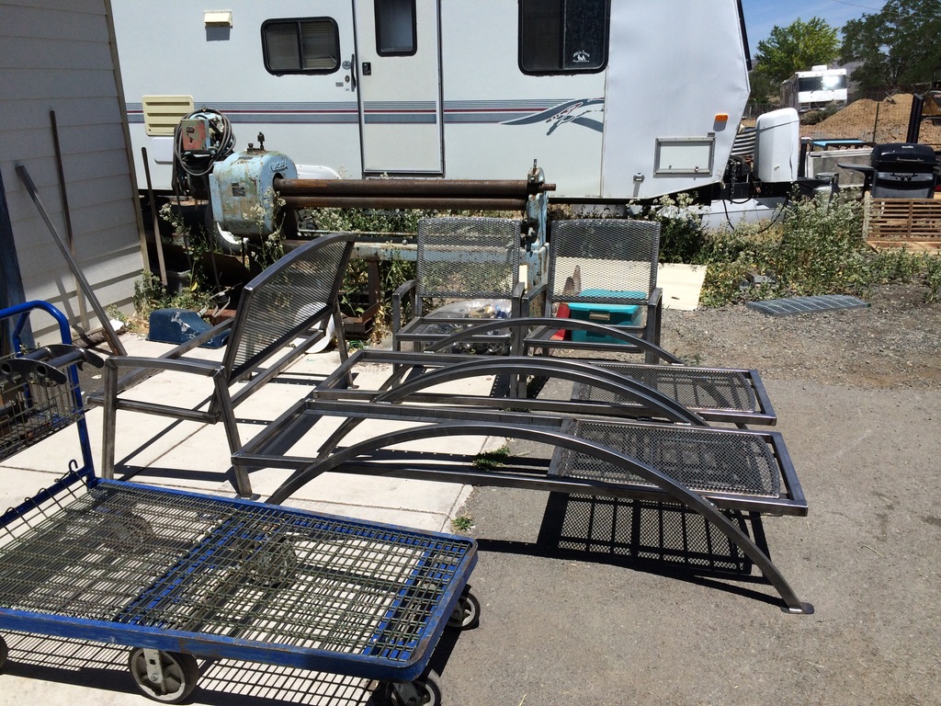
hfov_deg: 60.0
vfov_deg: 46.8
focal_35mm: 30
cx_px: 470
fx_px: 816
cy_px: 353
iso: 40
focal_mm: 4.12
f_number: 2.2
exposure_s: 1/4115
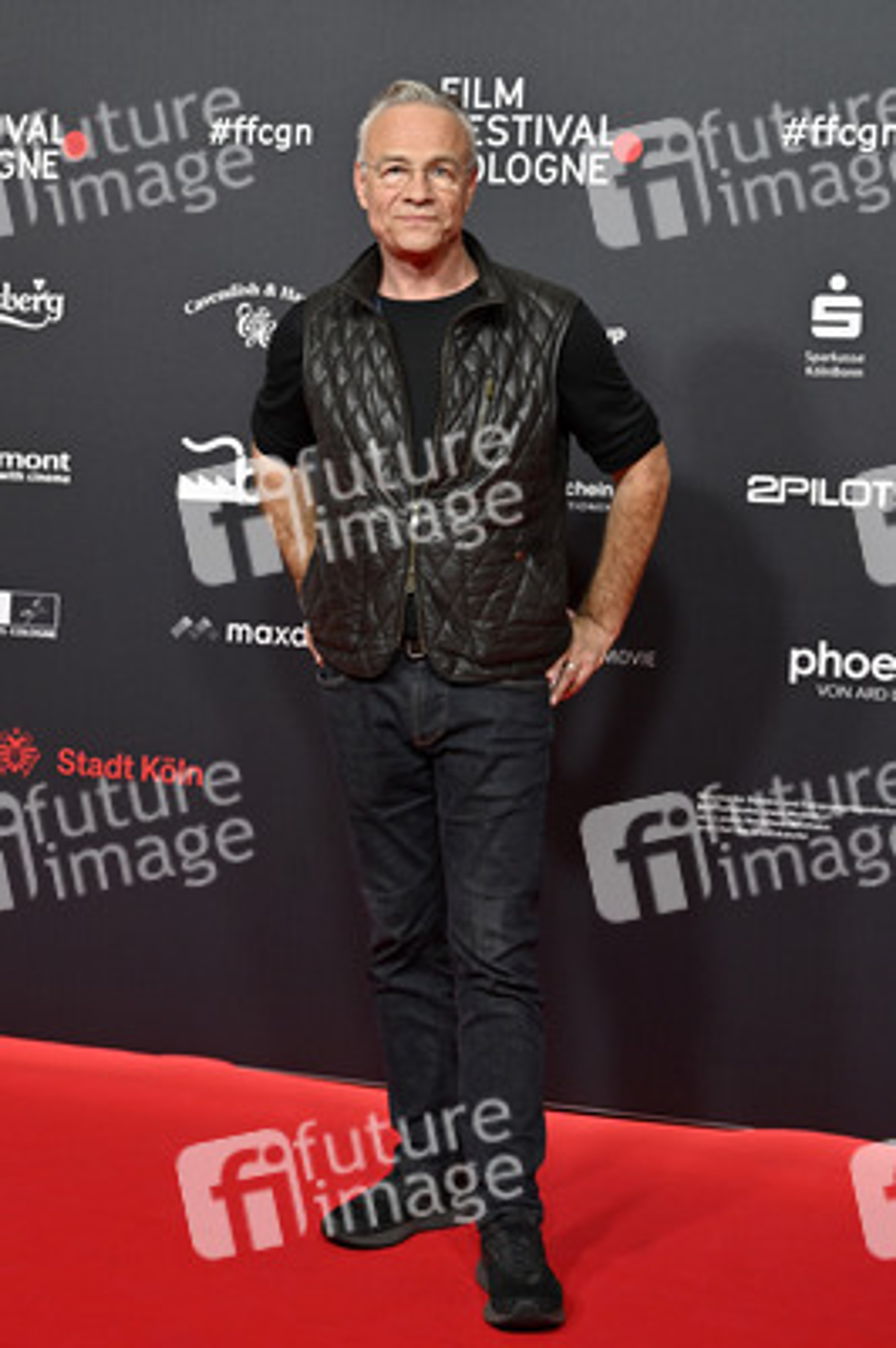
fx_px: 1870
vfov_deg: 39.6
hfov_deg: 26.9
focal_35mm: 50
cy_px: 674
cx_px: 448
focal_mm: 50
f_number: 5
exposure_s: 1/200
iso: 800
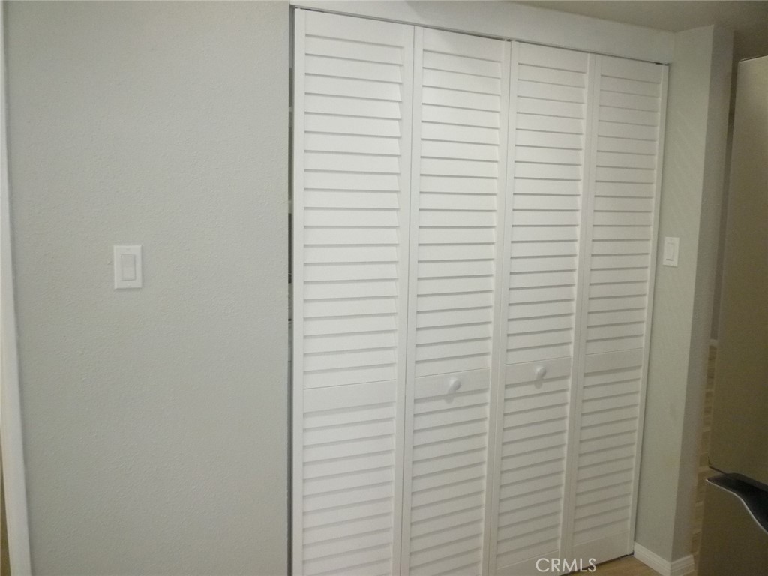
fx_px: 643
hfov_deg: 61.7
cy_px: 288
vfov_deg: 48.2
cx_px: 384
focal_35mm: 29
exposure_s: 1/125
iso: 400
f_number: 3.3
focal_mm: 5.2
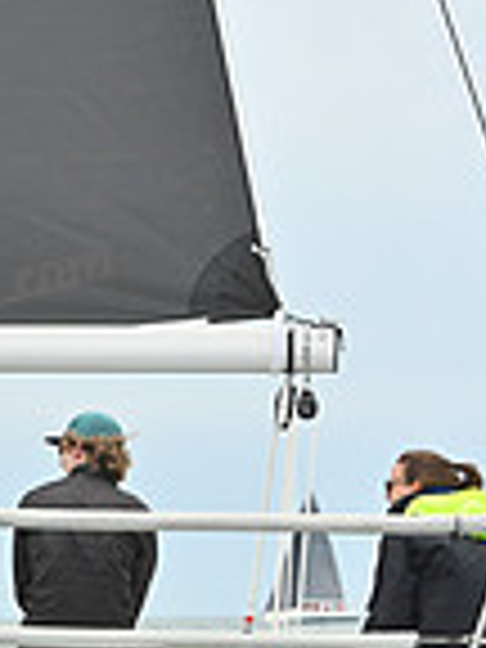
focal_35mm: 271
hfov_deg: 5.3
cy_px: 623
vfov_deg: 7.3
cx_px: -752
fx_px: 5073
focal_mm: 70
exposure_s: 1/1000
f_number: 6.3
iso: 320
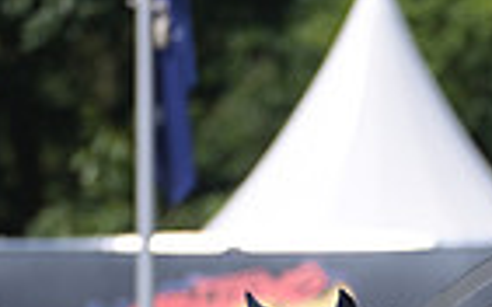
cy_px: 522
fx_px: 19609
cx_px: 632
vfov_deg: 0.9
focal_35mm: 1463
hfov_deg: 1.4
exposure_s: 1/1250
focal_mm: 350
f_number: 5
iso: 180
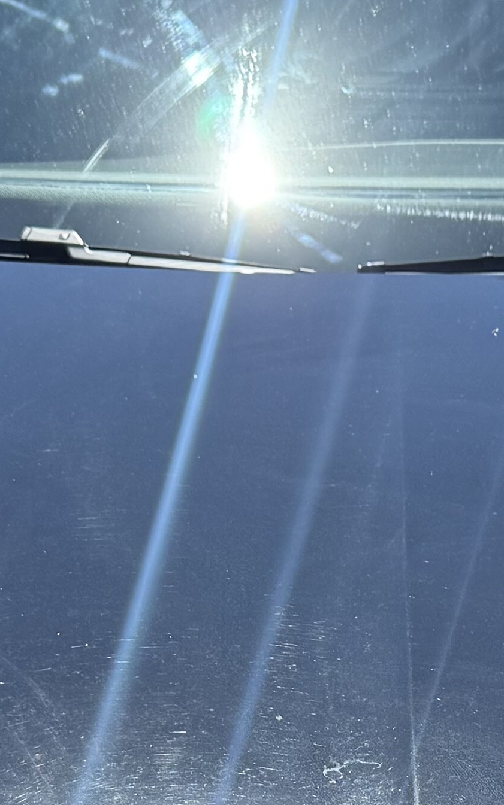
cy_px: 889
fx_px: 2373
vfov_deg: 18.5
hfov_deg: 11.9
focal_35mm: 108
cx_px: 587
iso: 100
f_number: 1.78
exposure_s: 1/2703
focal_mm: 6.76
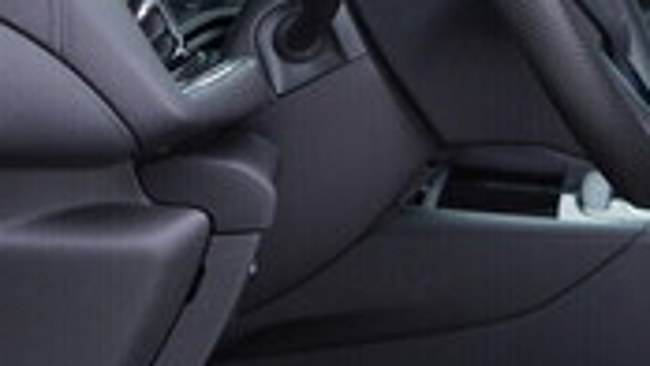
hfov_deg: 17.0
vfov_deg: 10.1
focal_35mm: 119
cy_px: -47
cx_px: 826
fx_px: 2052
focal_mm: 24
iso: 125
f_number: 2.8
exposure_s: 1/40
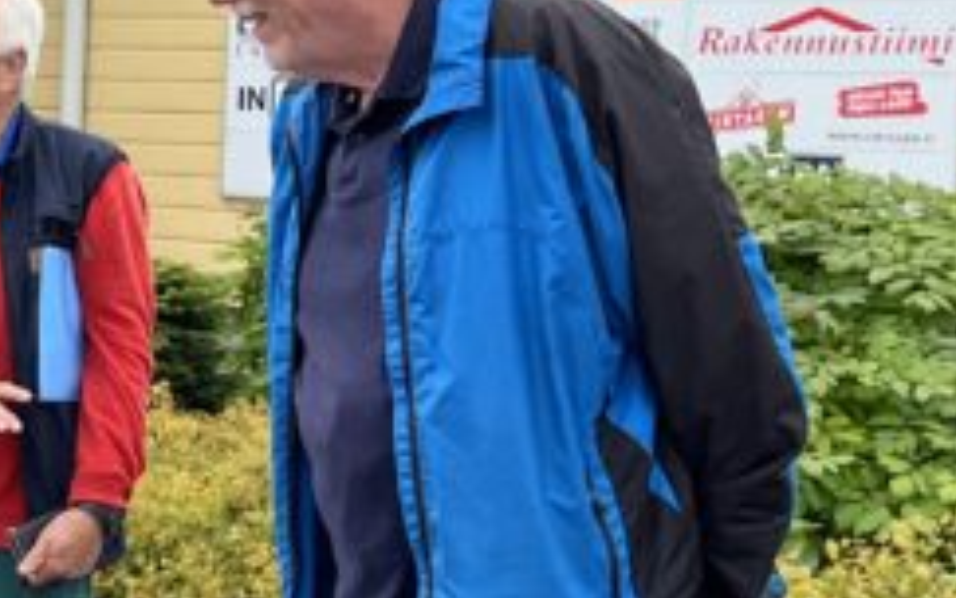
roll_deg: -1.8
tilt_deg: -3.1
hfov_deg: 16.2
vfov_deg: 11.3
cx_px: -551
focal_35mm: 116
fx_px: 3023
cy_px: 291
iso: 50
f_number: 1.6
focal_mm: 5.1
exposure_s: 1/751
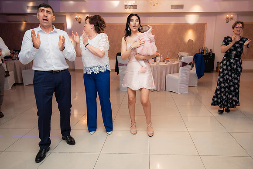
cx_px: 141
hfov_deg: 67.6
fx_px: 188
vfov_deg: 48.3
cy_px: 88
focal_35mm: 27
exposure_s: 1/200
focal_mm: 24
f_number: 2.8
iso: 1600
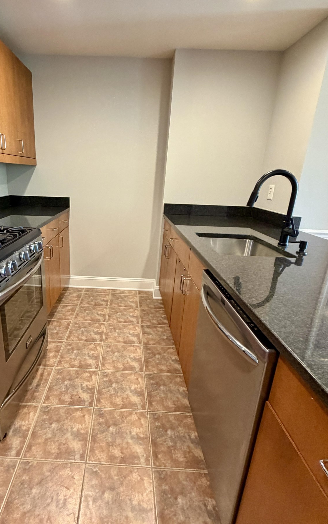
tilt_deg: -16.3
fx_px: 272
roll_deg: -1.7
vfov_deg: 88.0
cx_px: 115
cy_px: 258
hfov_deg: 61.0
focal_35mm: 19
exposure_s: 1/60
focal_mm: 2.22
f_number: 2.2
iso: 400
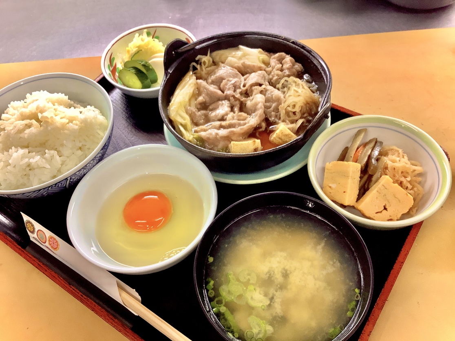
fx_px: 407
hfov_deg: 58.4
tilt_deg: -53.7
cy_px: 170
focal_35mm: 31
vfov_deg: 45.4
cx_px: 228
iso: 80
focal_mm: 3.3
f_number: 2.4
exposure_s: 1/50
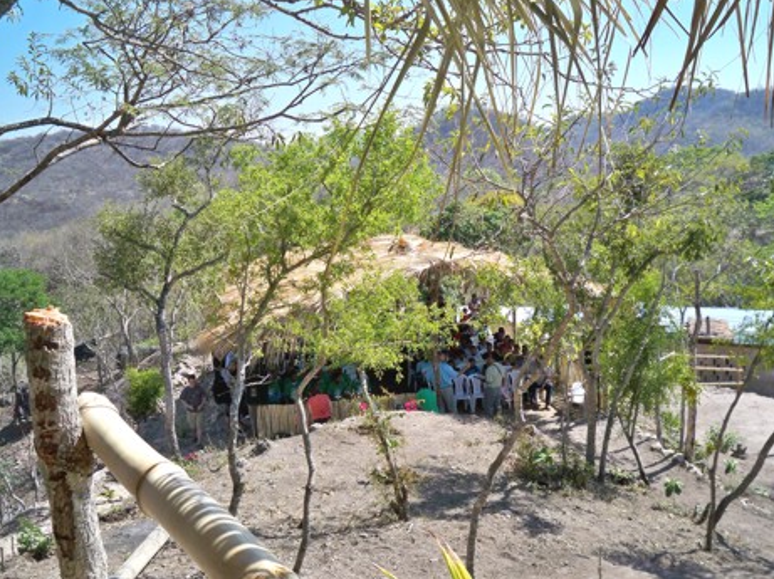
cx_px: 416
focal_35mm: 38
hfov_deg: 49.0
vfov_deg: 37.7
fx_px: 849
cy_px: 305
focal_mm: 6.3
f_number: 4.7
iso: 80
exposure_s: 1/400
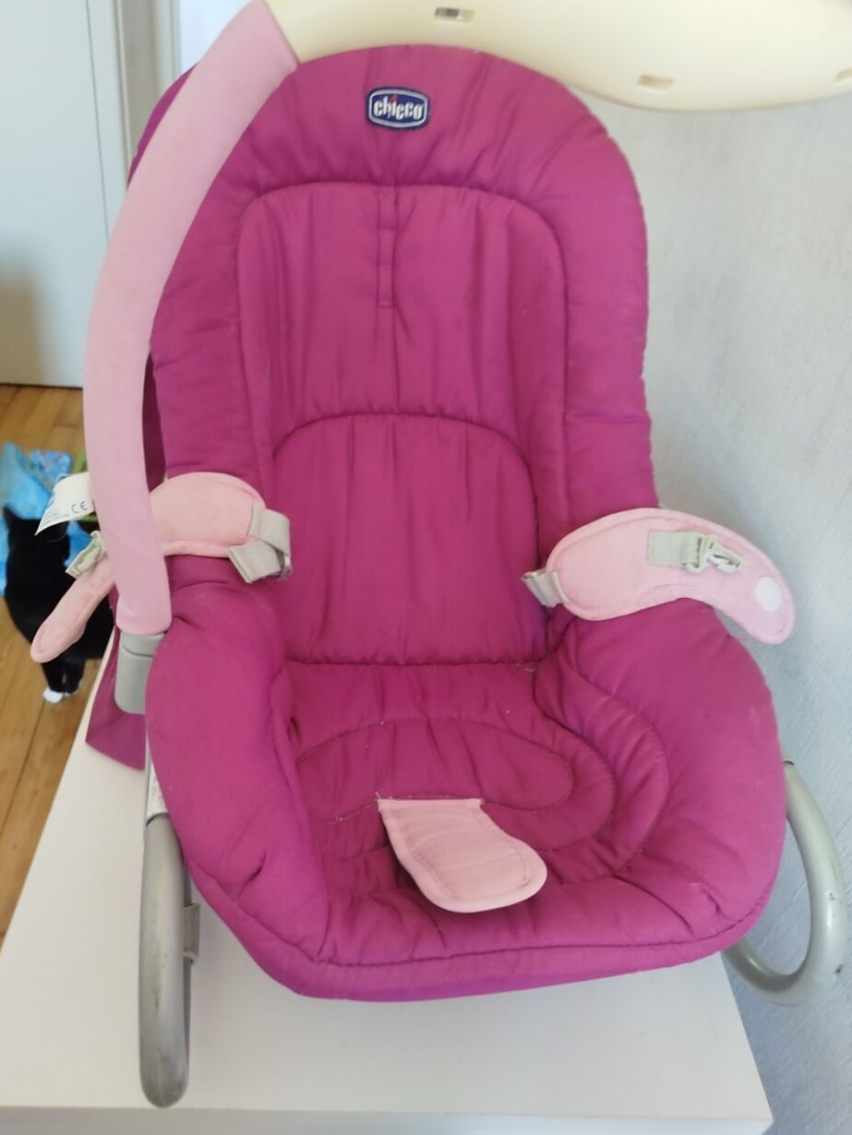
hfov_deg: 53.0
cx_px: 402
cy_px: 561
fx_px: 853
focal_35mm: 26
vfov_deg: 67.3
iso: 250
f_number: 1.7
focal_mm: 5.31
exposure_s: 1/33
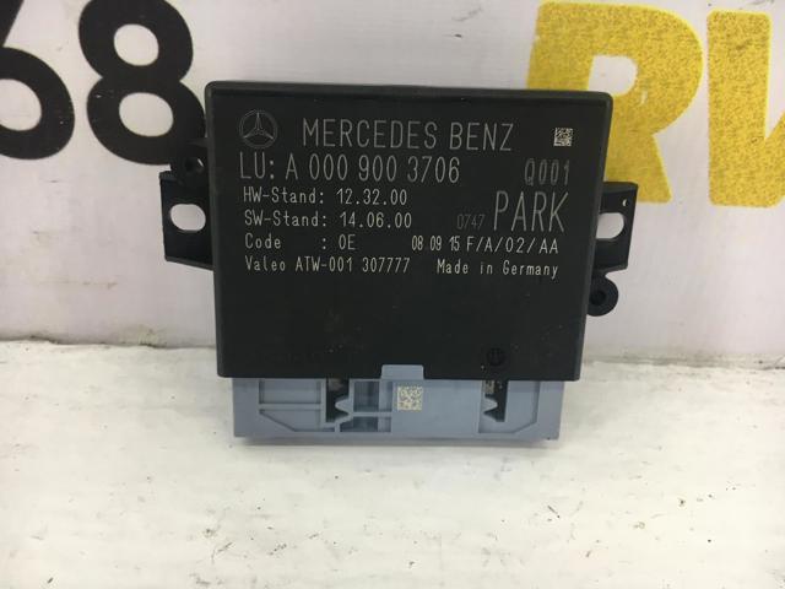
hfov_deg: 61.7
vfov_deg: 48.2
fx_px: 658
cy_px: 294
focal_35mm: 29
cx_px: 392
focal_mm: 4.15
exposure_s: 1/33
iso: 25
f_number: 2.2
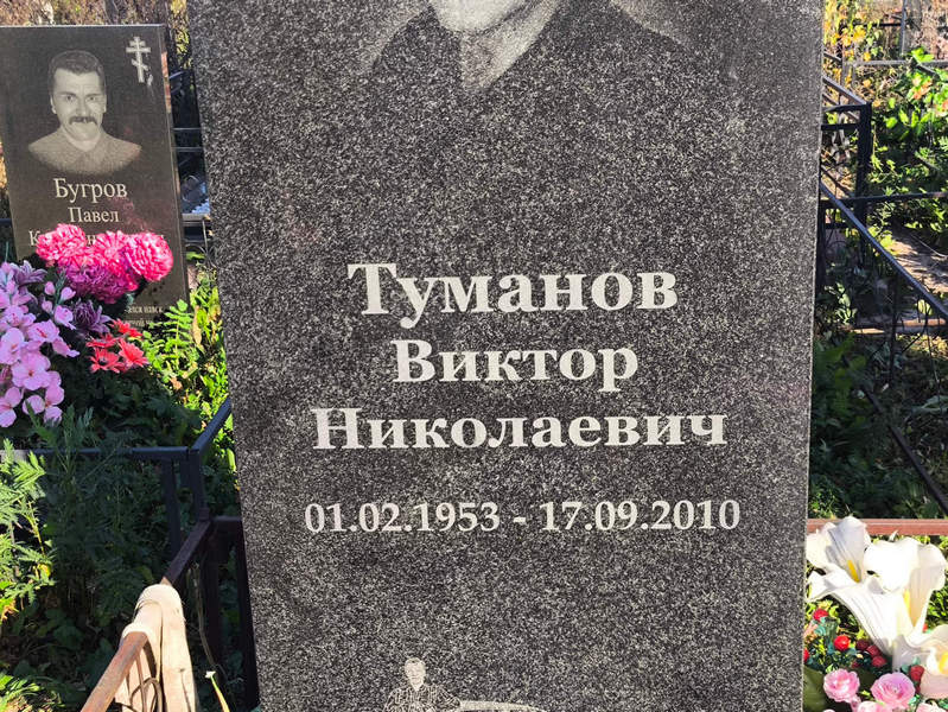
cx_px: 474
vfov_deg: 29.1
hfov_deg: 38.2
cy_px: 356
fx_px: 1370
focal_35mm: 50
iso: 50
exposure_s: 1/541
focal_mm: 4.71
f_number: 1.7
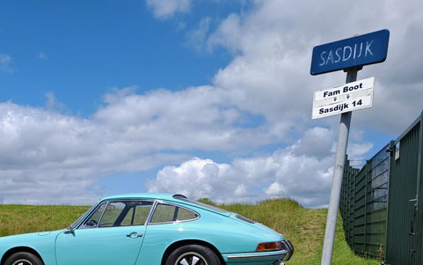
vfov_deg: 28.0
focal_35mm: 44
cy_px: 245
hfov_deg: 44.0
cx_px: 113
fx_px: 507
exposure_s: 1/2500
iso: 50
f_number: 1.6
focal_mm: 5.4
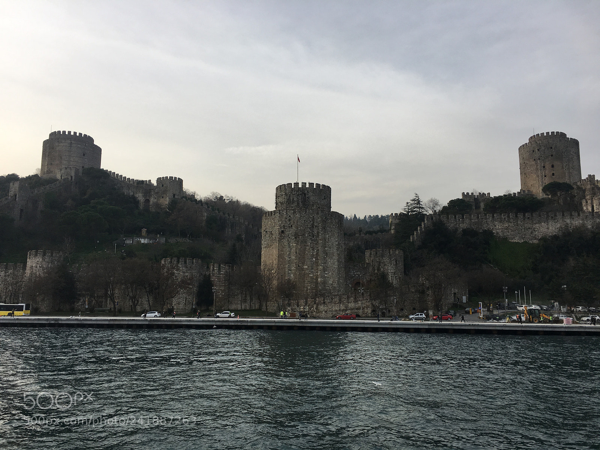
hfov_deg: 61.7
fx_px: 503
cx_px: 300
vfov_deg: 48.2
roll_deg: -0.6
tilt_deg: +9.2
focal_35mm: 29
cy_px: 225
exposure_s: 1/1425
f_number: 2.2
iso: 25
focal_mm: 4.15
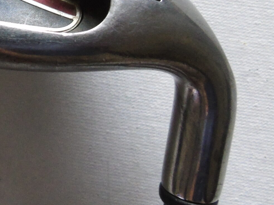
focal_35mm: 65
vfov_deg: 21.9
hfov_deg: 27.9
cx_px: -4
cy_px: 12
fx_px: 514
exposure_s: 1/30
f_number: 3.4
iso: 400
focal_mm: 4.4
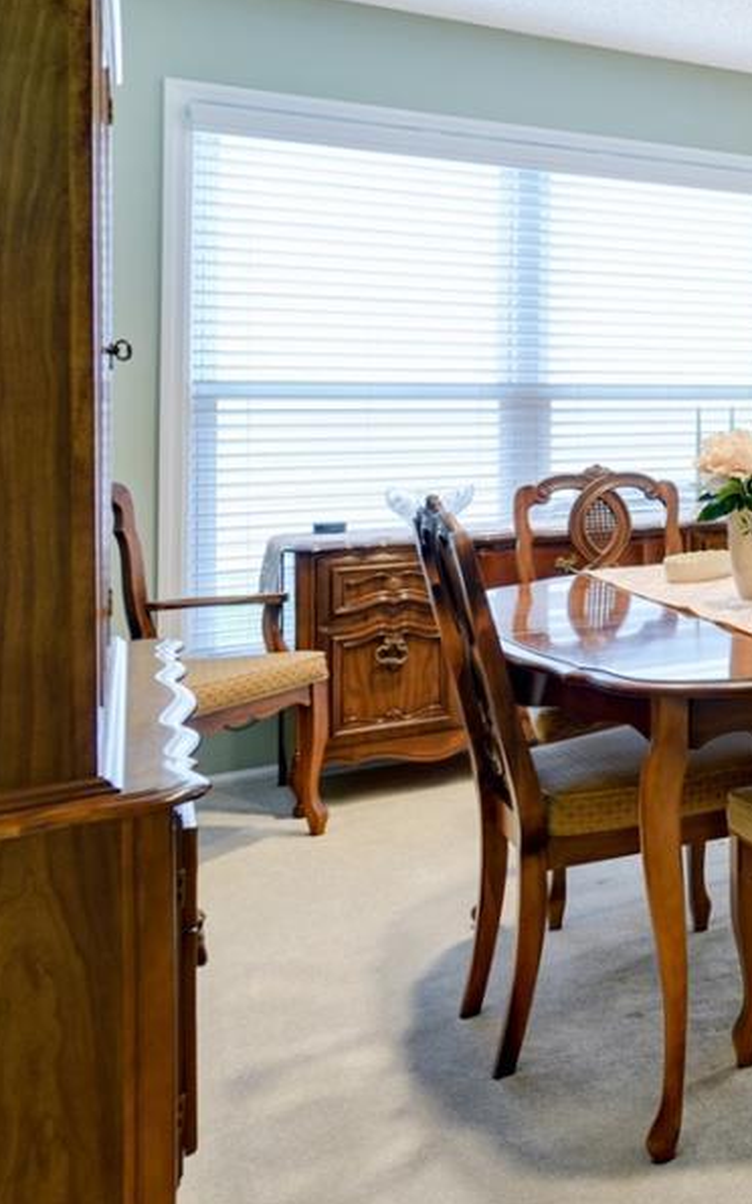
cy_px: 391
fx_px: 1180
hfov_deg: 22.7
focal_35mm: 36
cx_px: 1310
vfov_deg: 52.8
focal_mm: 14
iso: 400
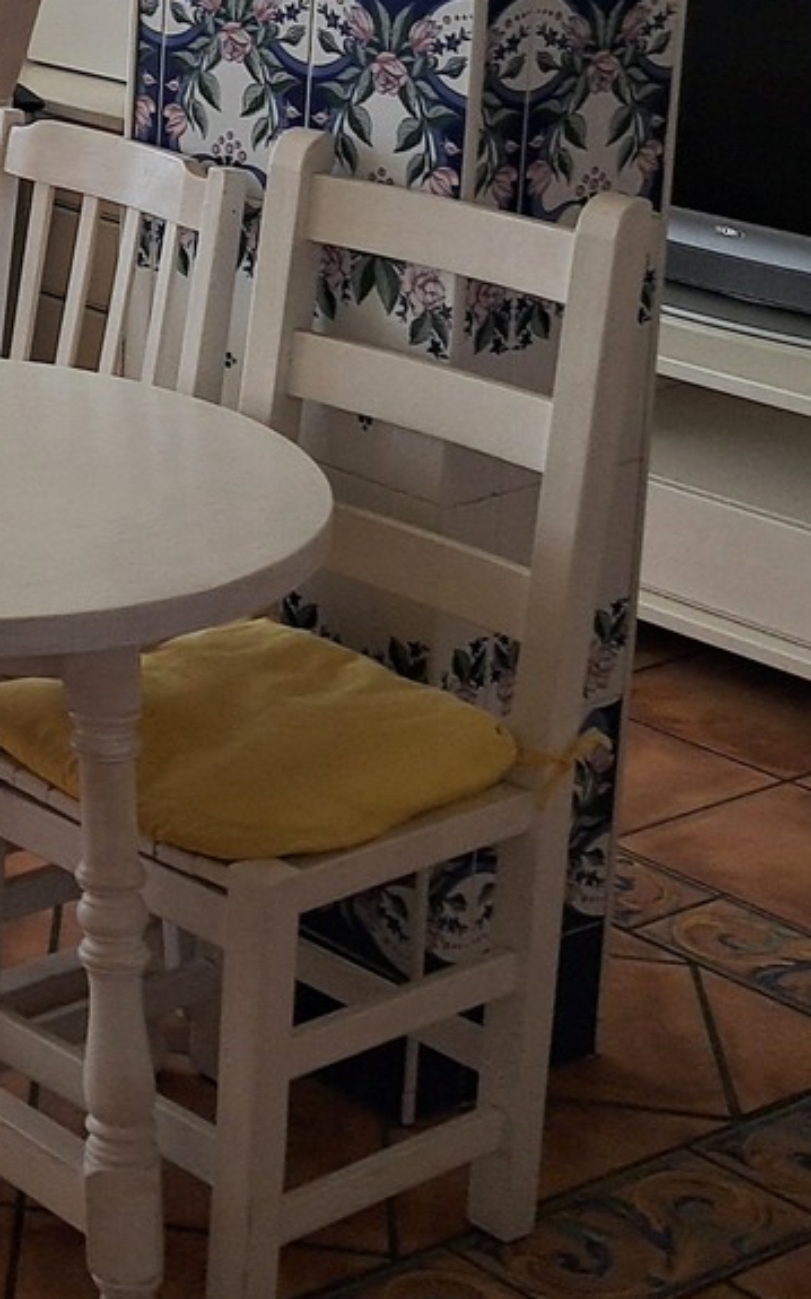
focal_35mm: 85
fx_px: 3008
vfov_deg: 23.9
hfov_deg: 13.8
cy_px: 221
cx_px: -610
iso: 50
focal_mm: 5.23
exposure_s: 1/127
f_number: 1.8
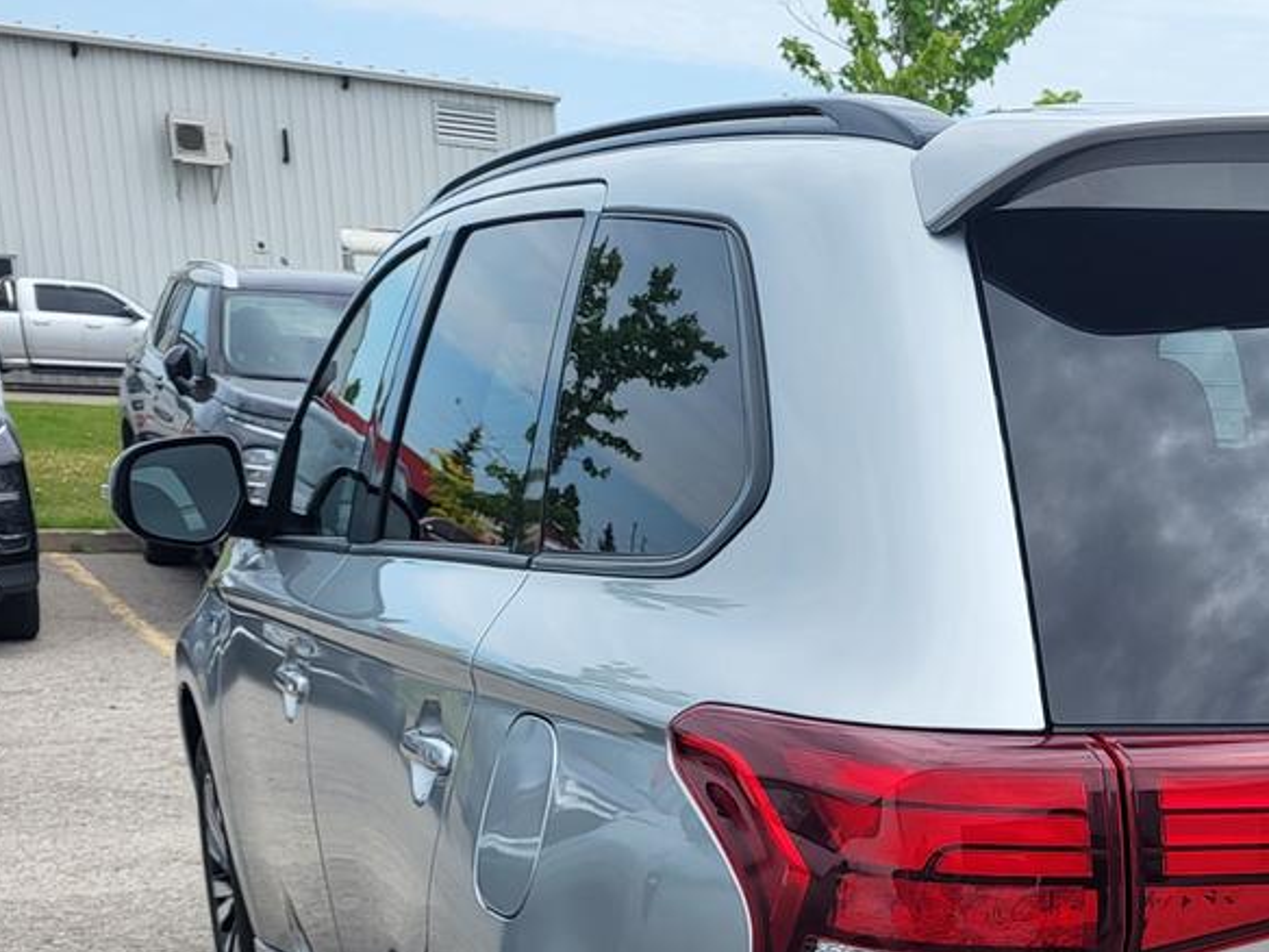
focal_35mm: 57
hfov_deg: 30.7
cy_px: 1039
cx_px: 1343
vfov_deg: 24.0
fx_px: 2090
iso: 40
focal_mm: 5.4
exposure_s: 1/1884
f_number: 1.8
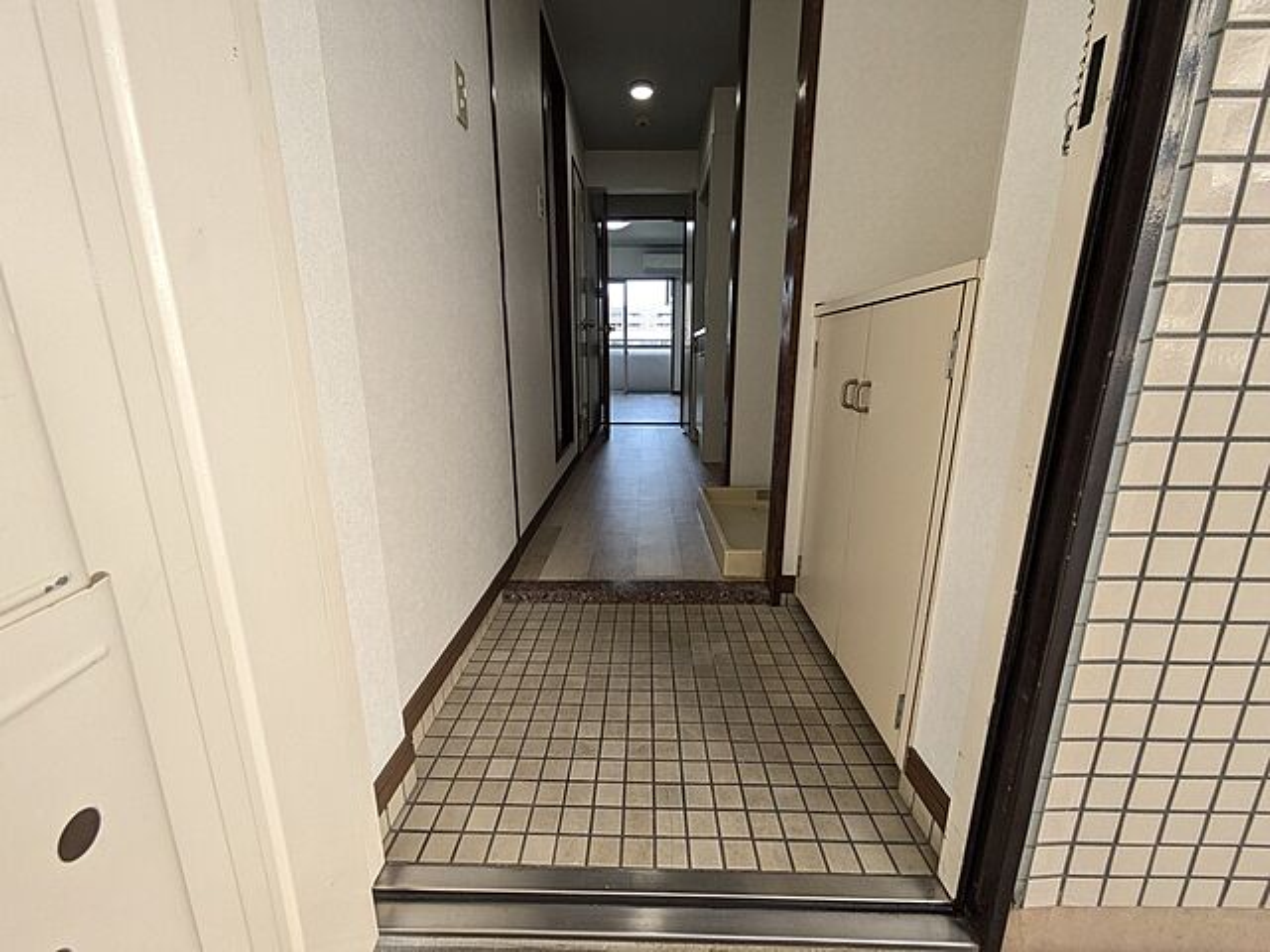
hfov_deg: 102.1
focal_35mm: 14
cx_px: 635
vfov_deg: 85.7
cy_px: 476
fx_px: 514
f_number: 2.2
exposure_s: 1/120
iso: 76
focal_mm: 1.83
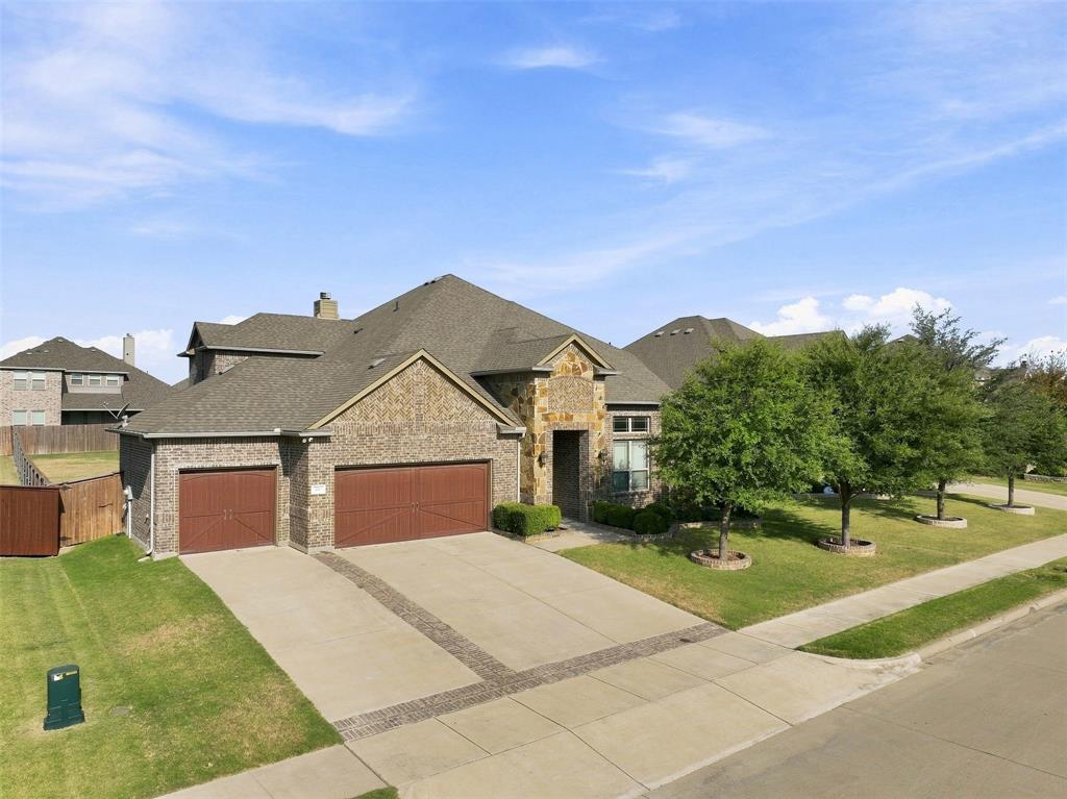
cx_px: 534
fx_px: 739
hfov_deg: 71.6
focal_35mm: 24
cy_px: 400
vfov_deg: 56.8
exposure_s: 1/800
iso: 100
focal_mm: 12.3
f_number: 5
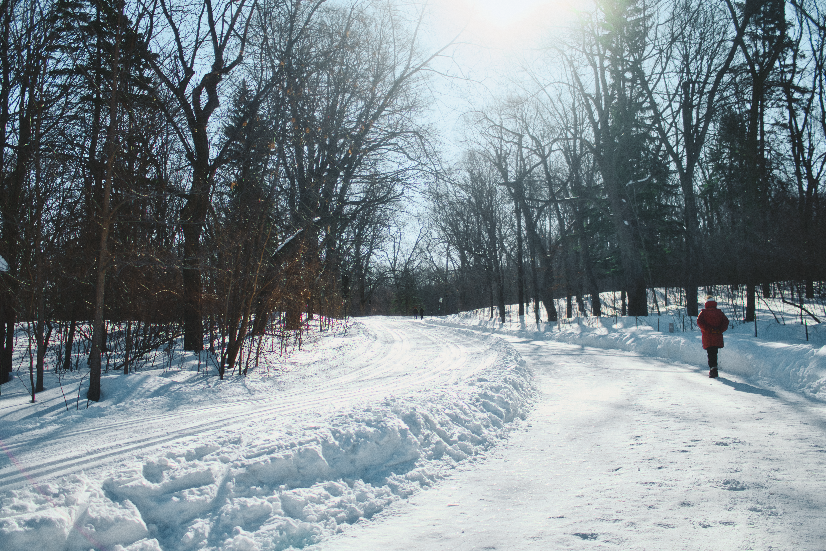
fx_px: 826
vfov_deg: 36.9
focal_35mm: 36
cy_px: 276
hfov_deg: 53.1
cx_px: 413
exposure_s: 1/2500
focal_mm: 24
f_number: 1.8
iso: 100
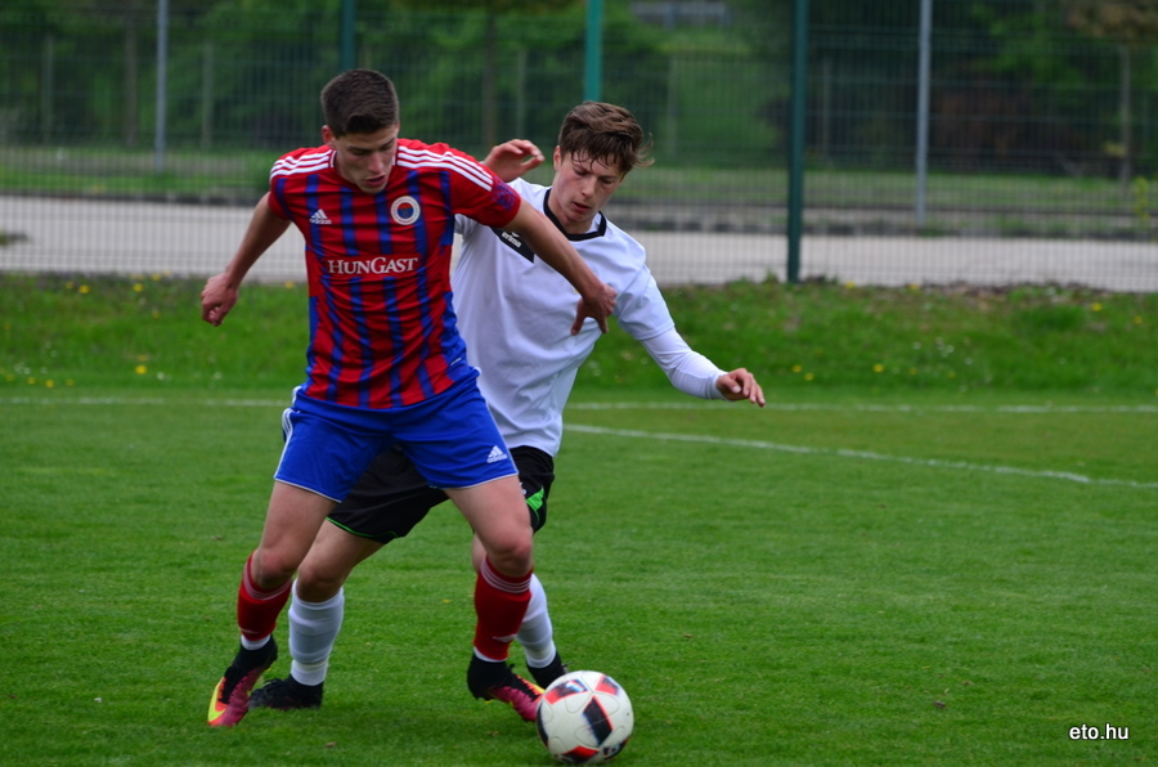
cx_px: 579
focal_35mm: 300
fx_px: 9629
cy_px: 384
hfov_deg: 6.9
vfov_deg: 4.6
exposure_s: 1/500
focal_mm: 200
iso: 400
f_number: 5.3
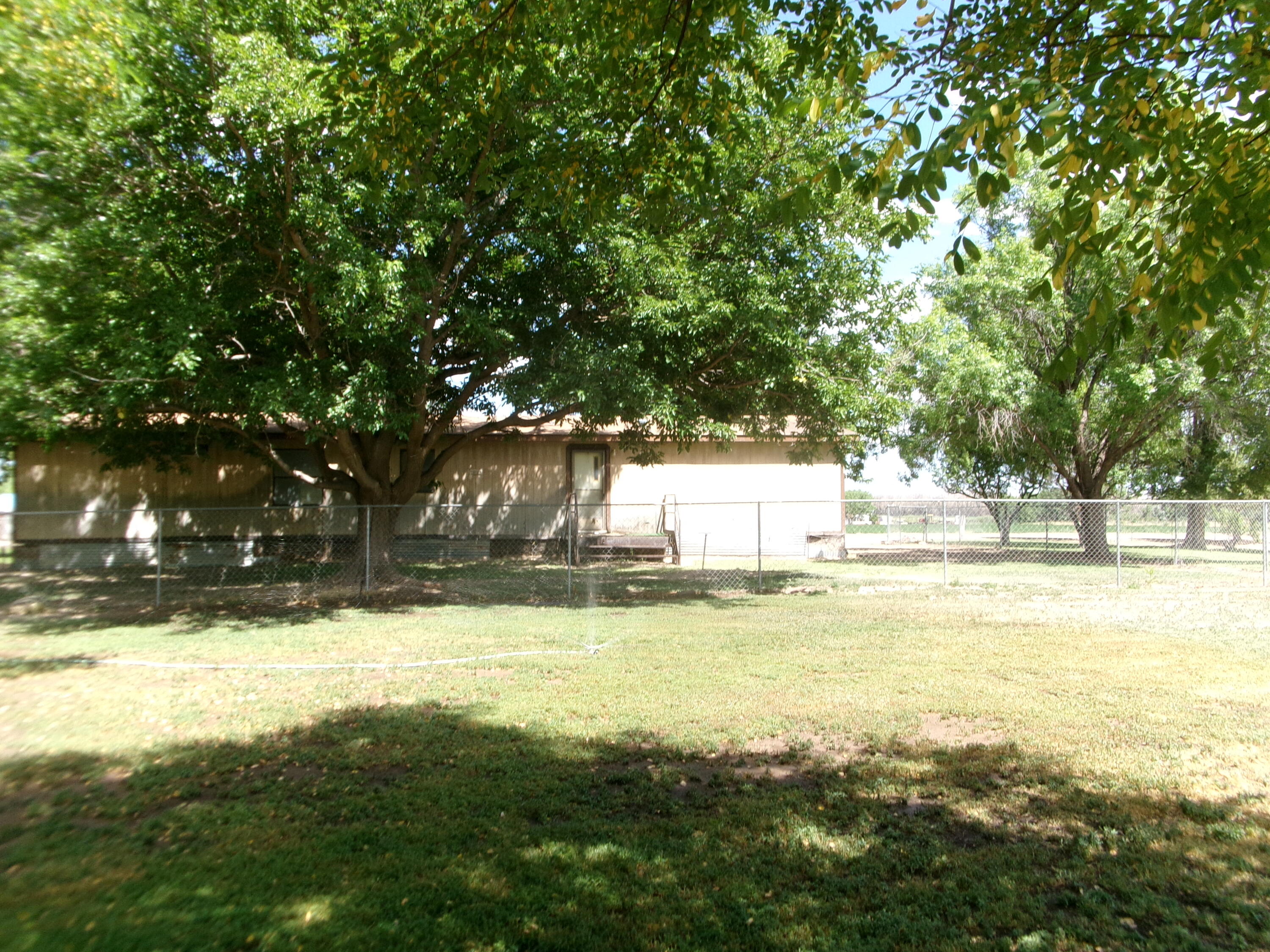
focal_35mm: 28
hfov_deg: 63.4
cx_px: 635
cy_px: 476
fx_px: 1027
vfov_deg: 49.7
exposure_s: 1/40
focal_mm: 5.1
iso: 100
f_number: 10.8
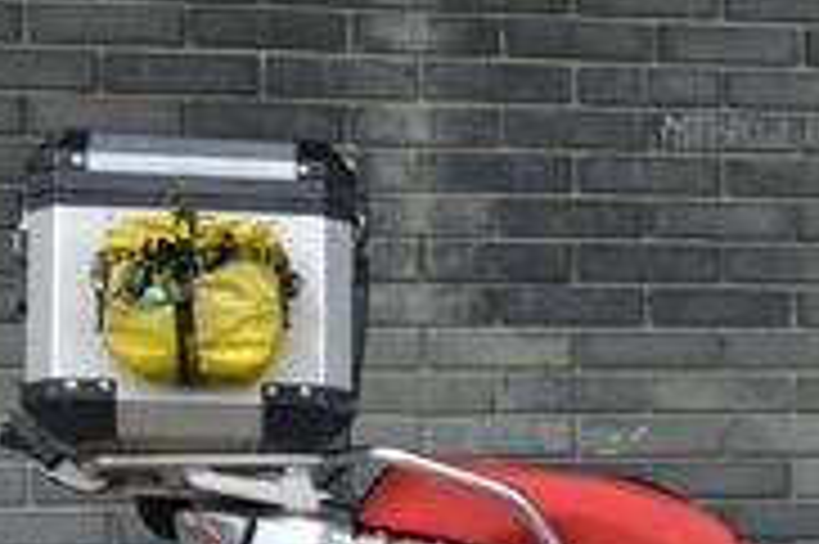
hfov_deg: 17.5
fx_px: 2568
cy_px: 641
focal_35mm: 113
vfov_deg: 11.9
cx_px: 902
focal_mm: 22
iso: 360
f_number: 5.6
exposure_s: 1/125
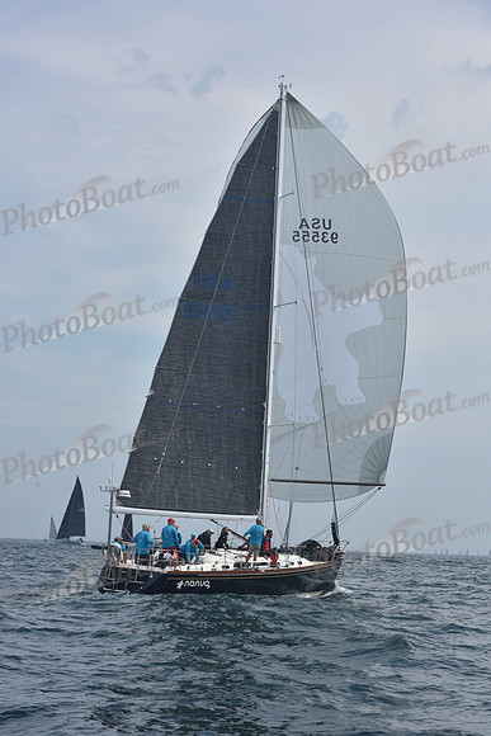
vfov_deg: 28.8
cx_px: 246
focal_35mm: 70
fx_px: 1431
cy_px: 368
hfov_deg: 19.5
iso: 250
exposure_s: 1/800
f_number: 10
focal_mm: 70
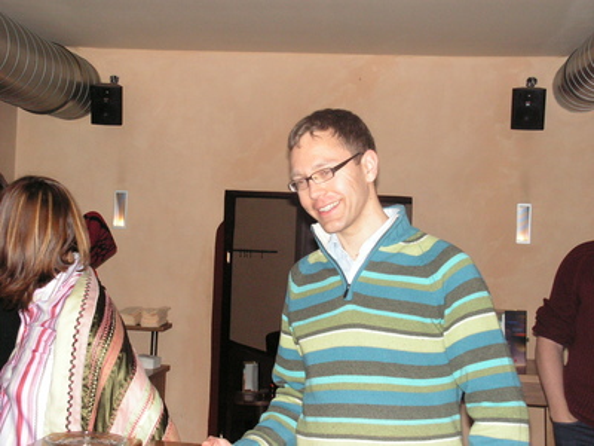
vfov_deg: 25.7
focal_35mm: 57
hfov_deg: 33.8
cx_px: 297
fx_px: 978
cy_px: 223
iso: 160
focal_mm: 9.6
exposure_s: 1/60
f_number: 3.3
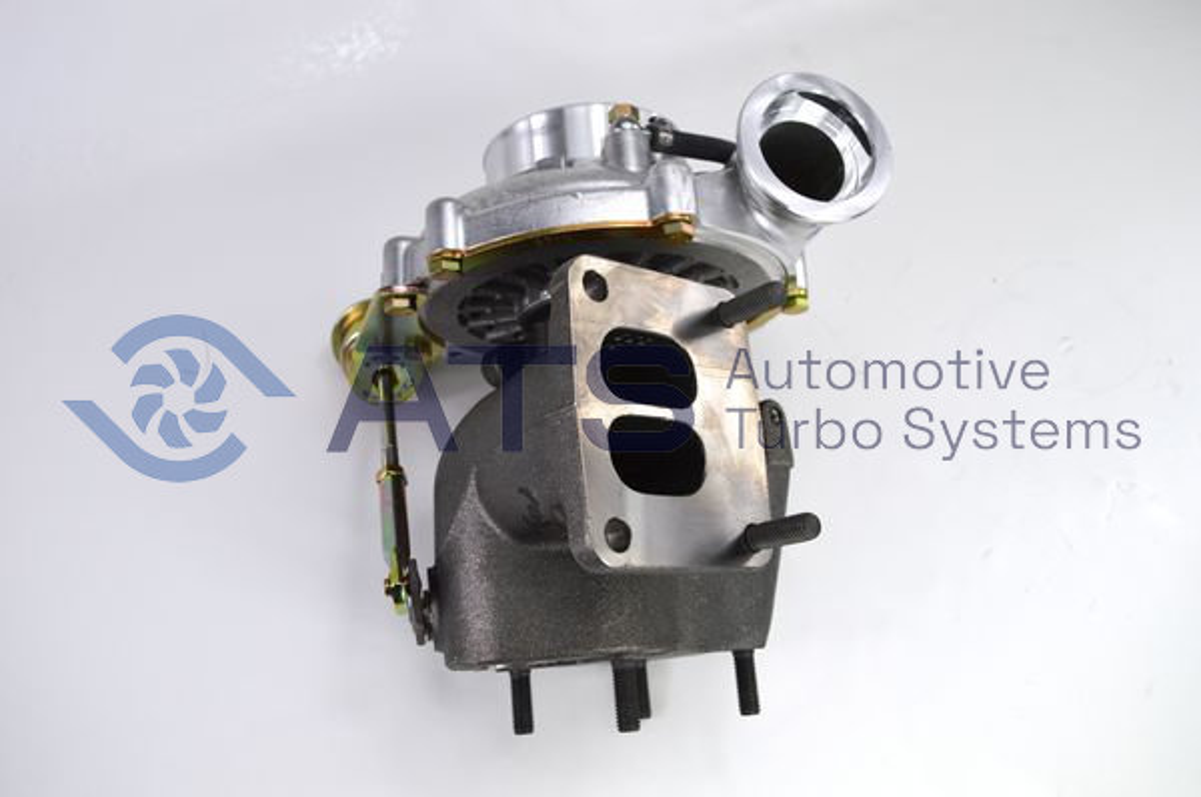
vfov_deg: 41.6
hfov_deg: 59.6
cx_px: 600
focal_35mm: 32
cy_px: 398
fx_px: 1049
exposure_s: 1/250
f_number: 5.6
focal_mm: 21
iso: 200
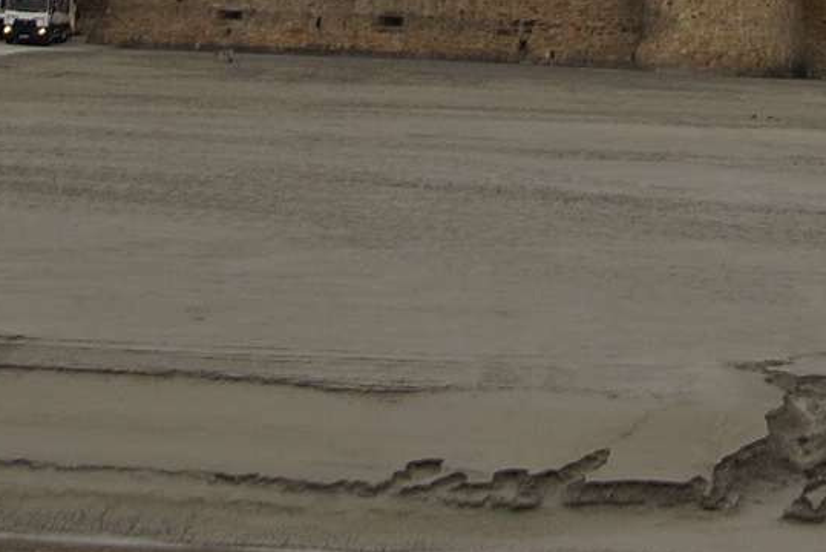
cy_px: -521
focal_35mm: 213
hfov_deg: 9.6
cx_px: 924
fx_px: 4890
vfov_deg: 6.3
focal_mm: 28
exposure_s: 1/80
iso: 100
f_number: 5.6
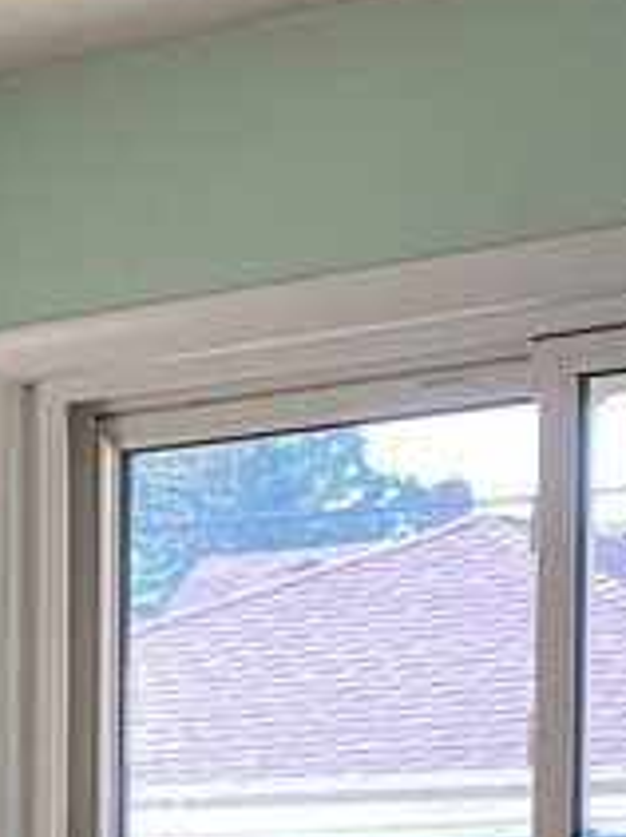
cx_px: -678
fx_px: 3041
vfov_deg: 14.5
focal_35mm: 126
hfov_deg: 10.6
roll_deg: +2.2
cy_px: 1273
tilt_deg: -7.0
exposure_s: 1/121
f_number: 1.8
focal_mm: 4.25
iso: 125
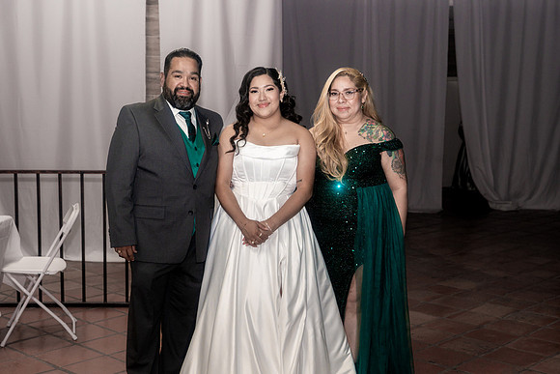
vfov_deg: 28.7
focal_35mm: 47
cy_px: 187
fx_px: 731
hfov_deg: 41.9
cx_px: 280
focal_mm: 47
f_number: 4
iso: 2000
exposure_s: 1/250
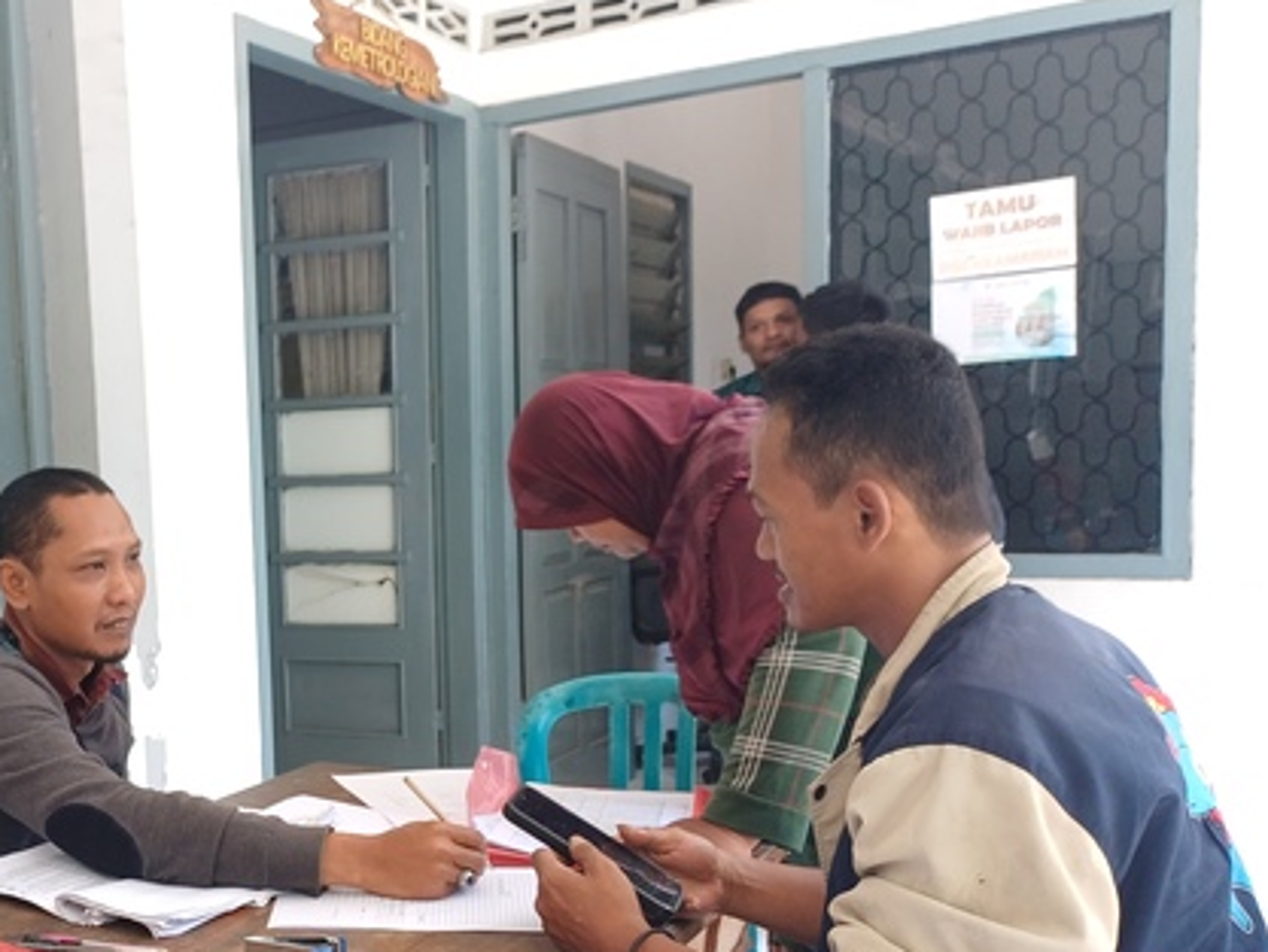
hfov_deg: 42.5
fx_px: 1539
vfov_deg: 34.2
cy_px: 598
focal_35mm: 42
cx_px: 231
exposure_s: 1/50
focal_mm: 4.65
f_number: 1.8
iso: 64
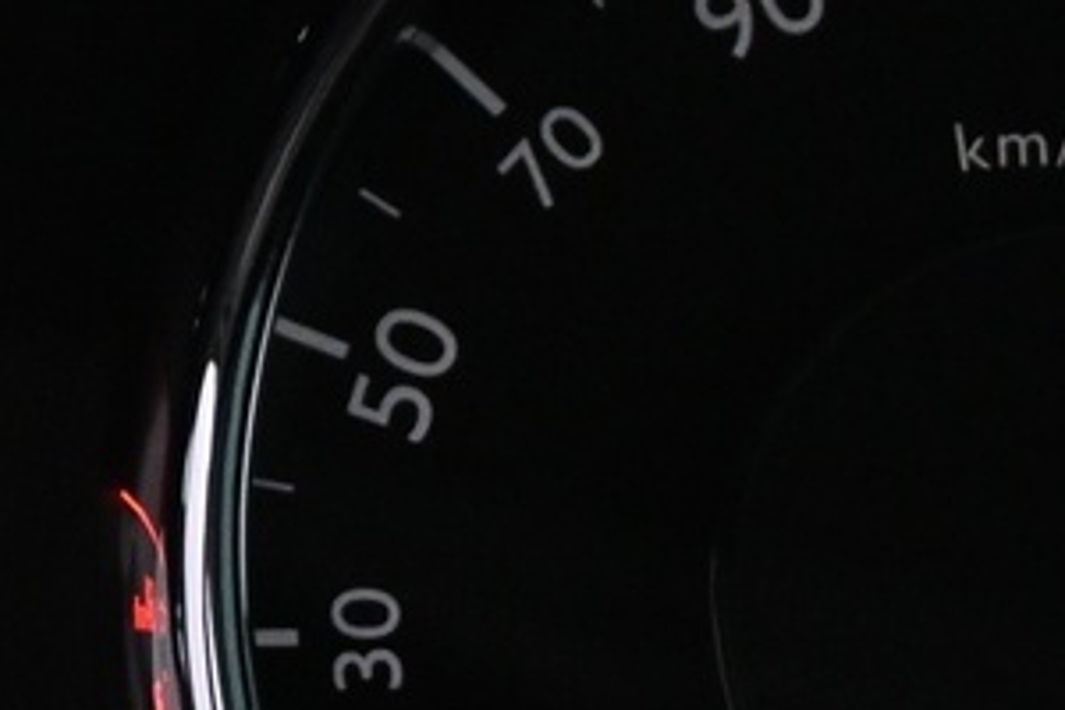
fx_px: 6943
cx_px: -717
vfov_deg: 5.8
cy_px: 92
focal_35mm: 235
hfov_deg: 8.5
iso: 3200
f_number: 4.8
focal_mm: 29
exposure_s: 1/125
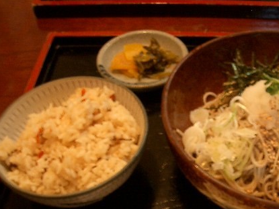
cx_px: 192
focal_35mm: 54
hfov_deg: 35.1
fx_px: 435
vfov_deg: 26.7
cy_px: 157
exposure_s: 1/8
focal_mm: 5.8
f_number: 2.6
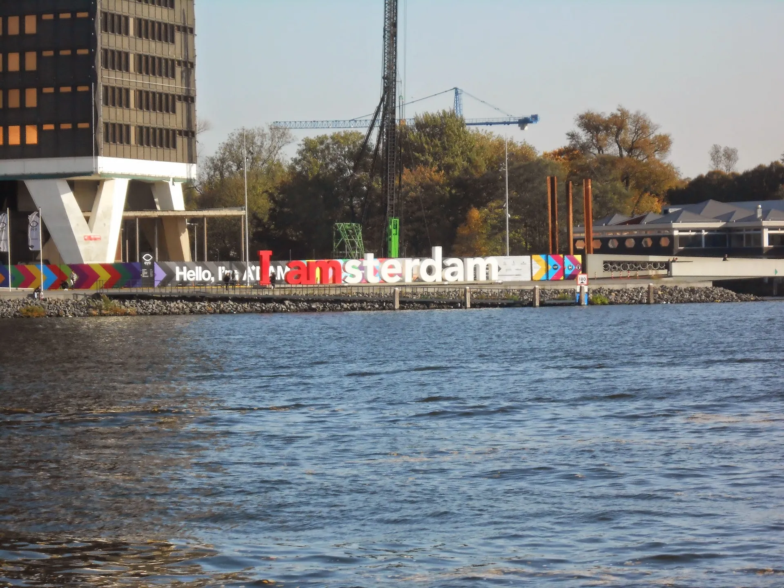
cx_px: 392
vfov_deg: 9.5
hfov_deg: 12.7
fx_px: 3533
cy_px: 294
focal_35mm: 156
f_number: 6.5
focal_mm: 27.6
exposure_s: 1/500
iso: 160
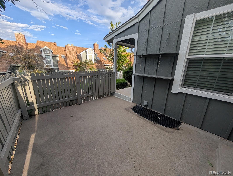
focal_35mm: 12
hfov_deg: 110.5
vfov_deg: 94.6
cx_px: 116
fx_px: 81
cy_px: 88
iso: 53
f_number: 1.7
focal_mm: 2.02
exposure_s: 1/2016
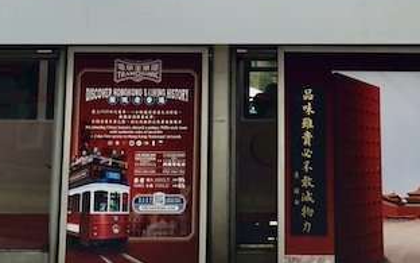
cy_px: -9
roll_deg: +0.9
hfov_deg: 31.5
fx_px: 733
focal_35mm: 64
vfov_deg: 19.6
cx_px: 308
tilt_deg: +9.6
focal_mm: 4.15
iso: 32
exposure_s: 1/461
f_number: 2.2
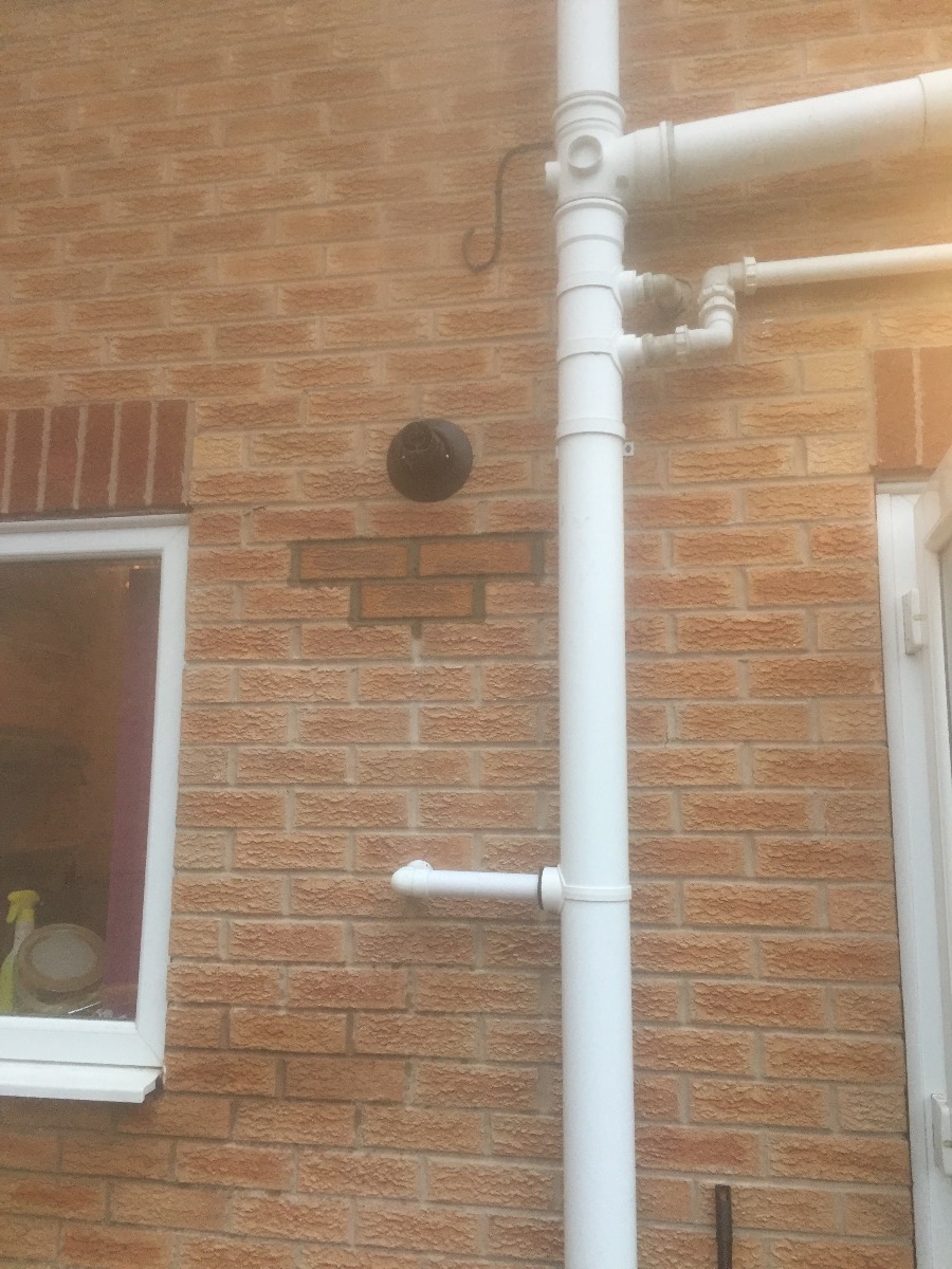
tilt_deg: +8.0
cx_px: 476
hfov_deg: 48.2
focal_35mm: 29
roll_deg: -1.1
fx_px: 1063
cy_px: 634
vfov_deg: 61.7
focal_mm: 4.15
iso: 64
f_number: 2.2
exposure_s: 1/33
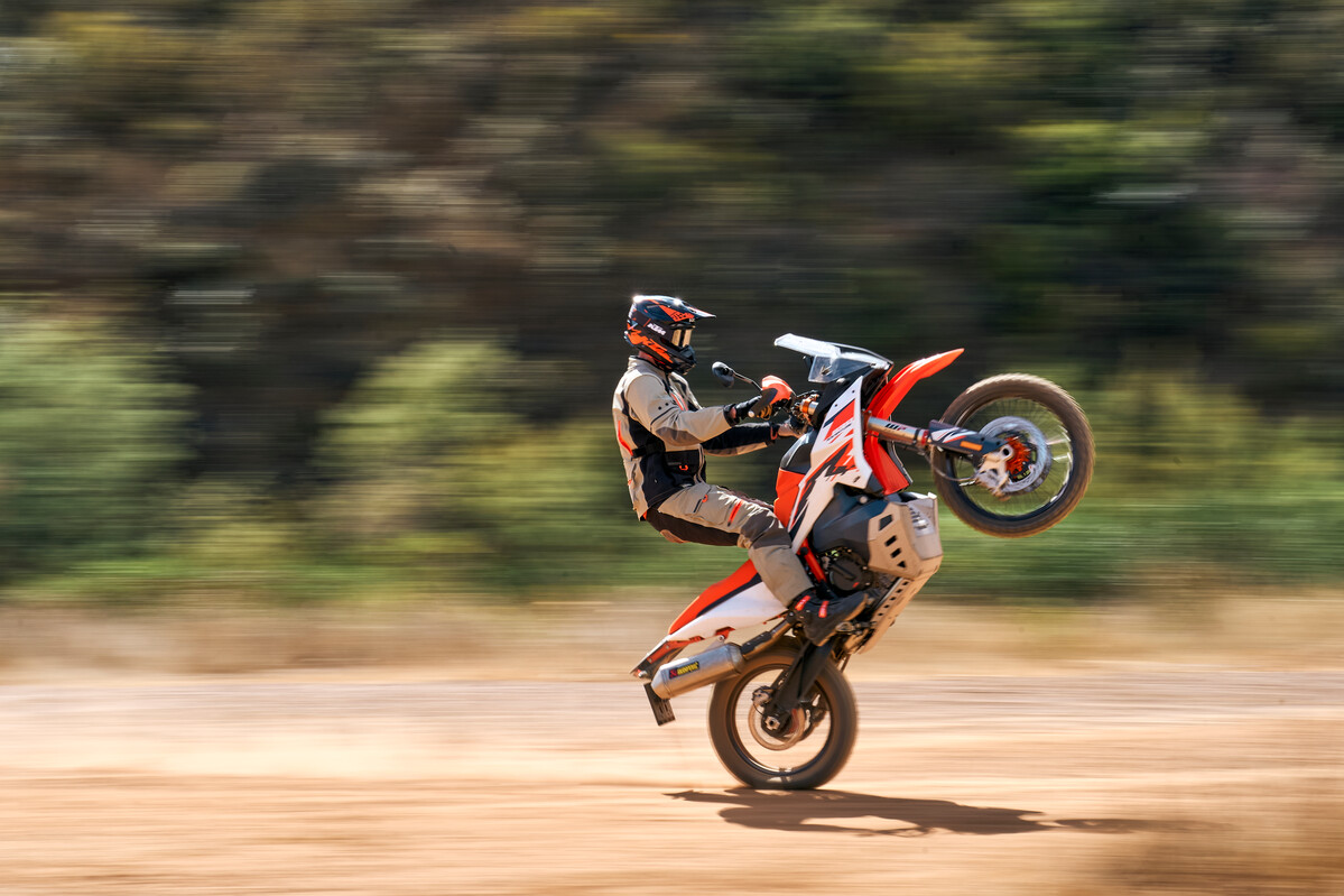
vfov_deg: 14.5
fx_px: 3509
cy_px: 448
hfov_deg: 21.7
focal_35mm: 94
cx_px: 672
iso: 125
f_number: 20
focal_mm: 94
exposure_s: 1/30
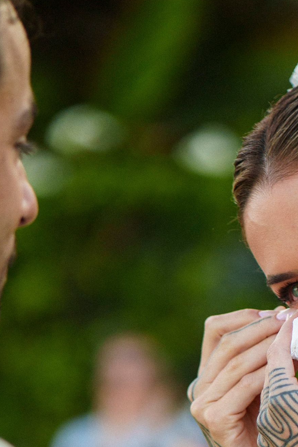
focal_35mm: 248
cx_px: 226
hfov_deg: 5.5
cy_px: 566
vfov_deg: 8.2
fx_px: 3080
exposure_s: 1/2500
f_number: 1.8
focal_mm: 85
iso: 160
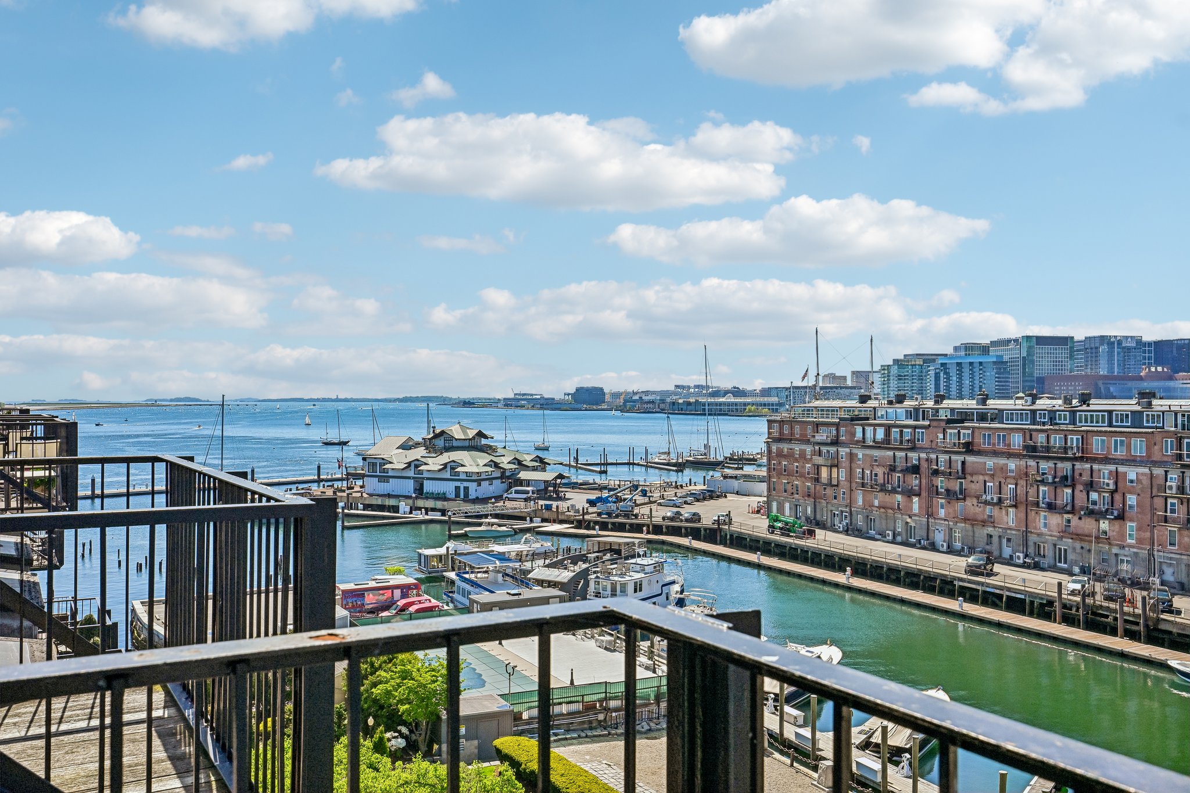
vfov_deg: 43.6
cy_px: 396
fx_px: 992
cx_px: 595
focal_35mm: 30
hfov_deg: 61.9
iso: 400
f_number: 8
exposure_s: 1/1600
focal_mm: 30
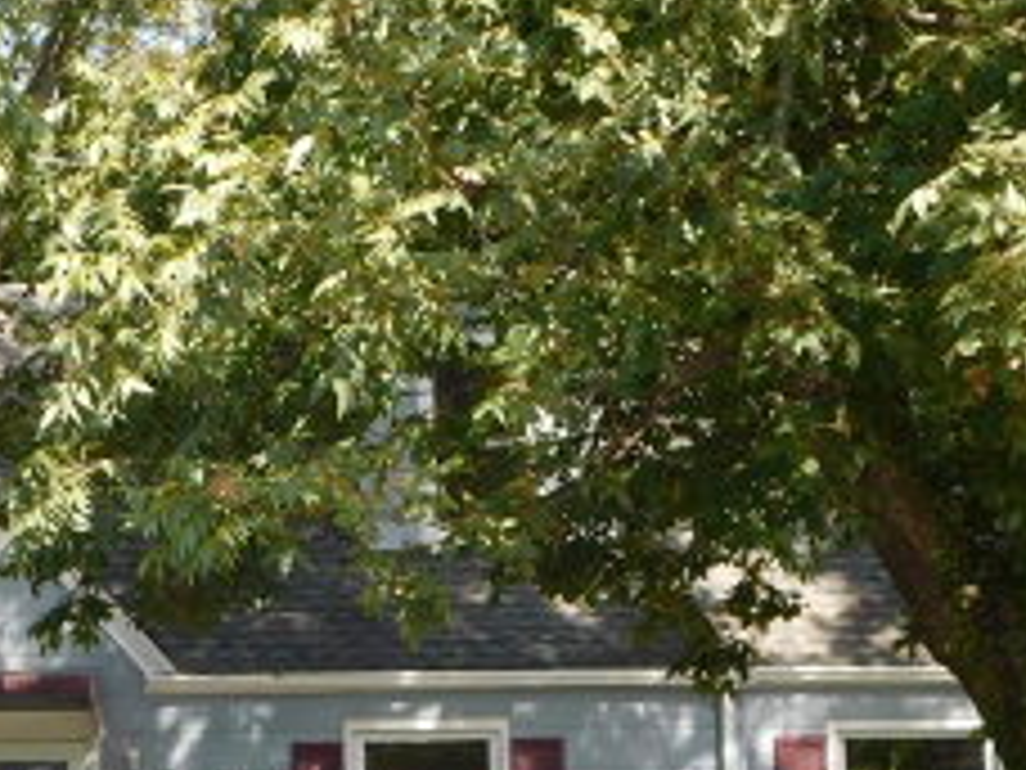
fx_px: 2994
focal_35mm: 101
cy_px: 693
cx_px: 104
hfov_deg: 19.1
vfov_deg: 14.5
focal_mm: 8
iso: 125
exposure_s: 1/200
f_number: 3.7
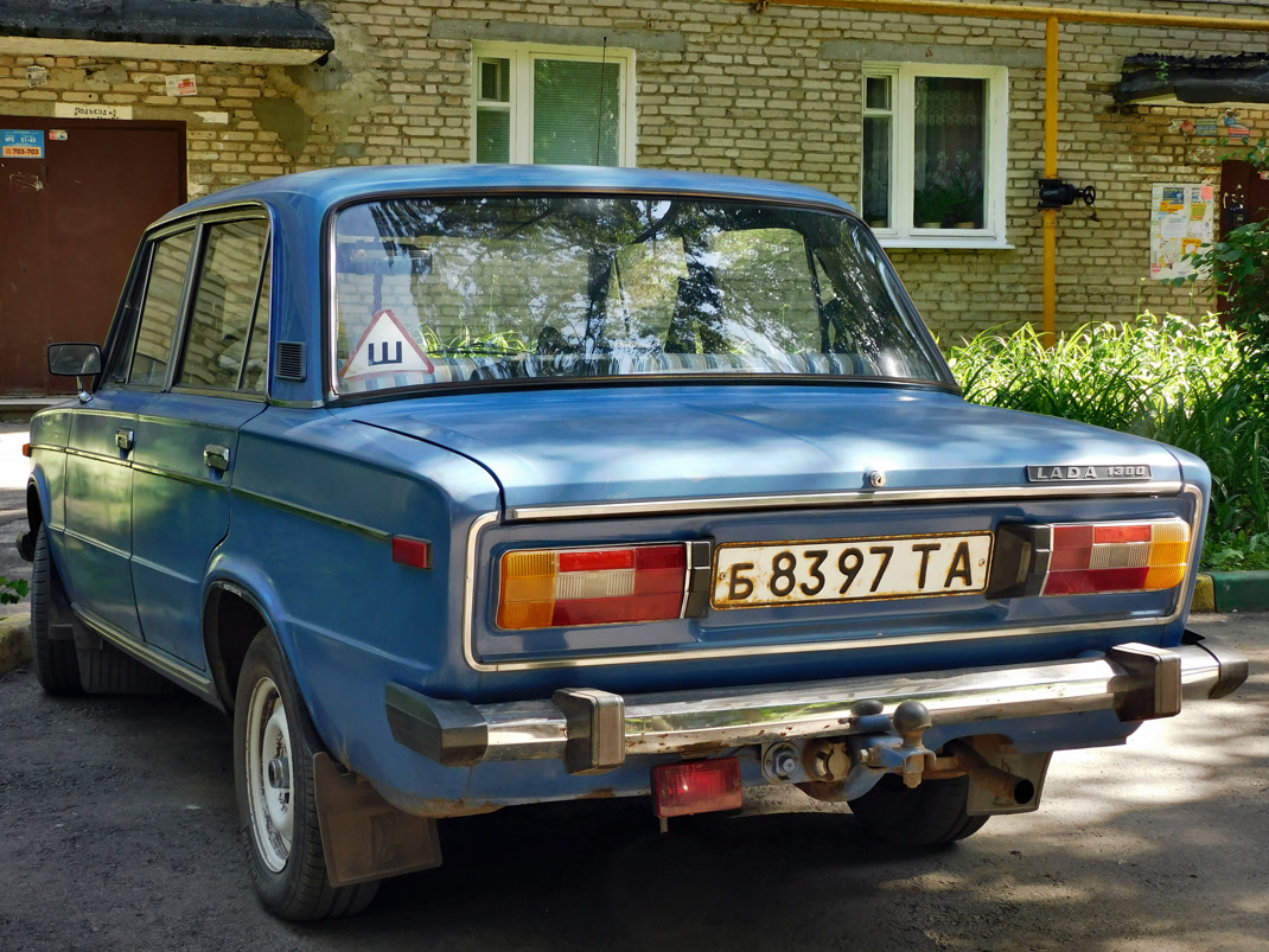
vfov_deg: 24.4
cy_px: 476
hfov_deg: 32.2
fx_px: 2200
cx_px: 634
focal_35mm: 60
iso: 125
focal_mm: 10.7
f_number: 4.2
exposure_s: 1/100
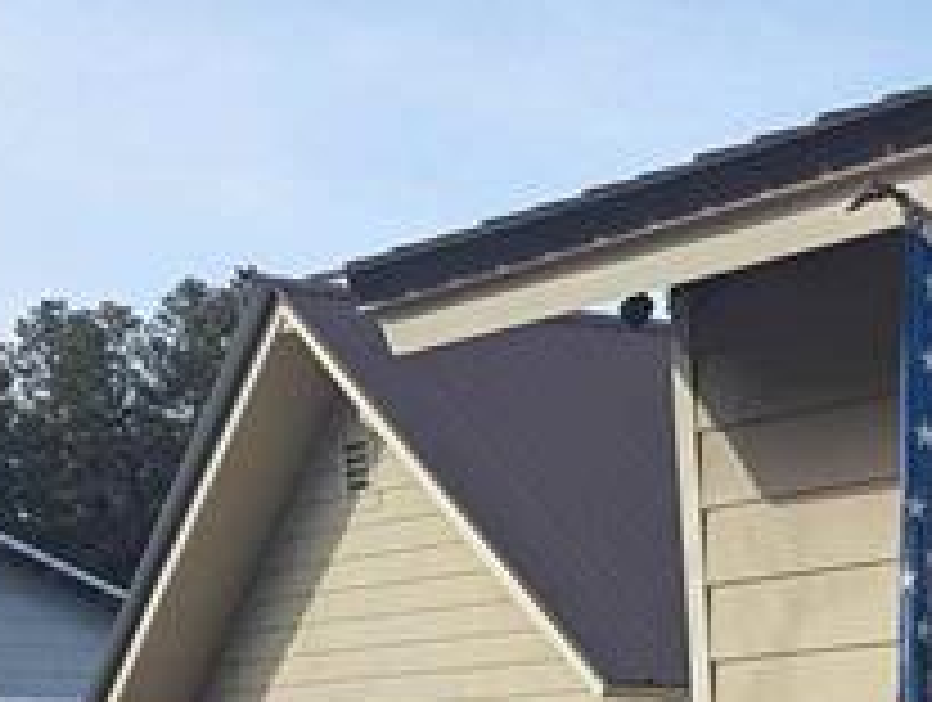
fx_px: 3183
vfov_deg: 11.5
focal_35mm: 118
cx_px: 1796
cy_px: 1332
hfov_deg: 14.2
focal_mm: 6.9
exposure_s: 1/814
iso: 22
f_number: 1.68
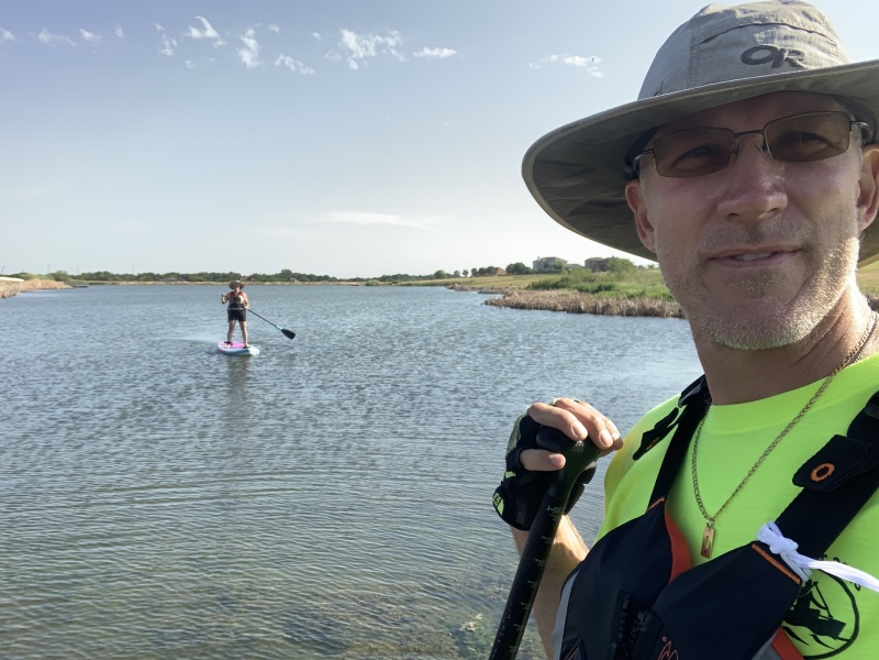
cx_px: 440
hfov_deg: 56.8
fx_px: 813
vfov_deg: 44.2
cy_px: 330
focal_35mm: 32
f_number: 2.2
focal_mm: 2.87
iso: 16
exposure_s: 1/271
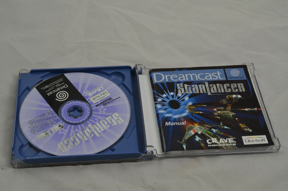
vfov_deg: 22.5
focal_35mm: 60
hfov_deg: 33.5
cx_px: 144
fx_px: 479
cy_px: 96
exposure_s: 1/2.5
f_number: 20
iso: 100
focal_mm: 40
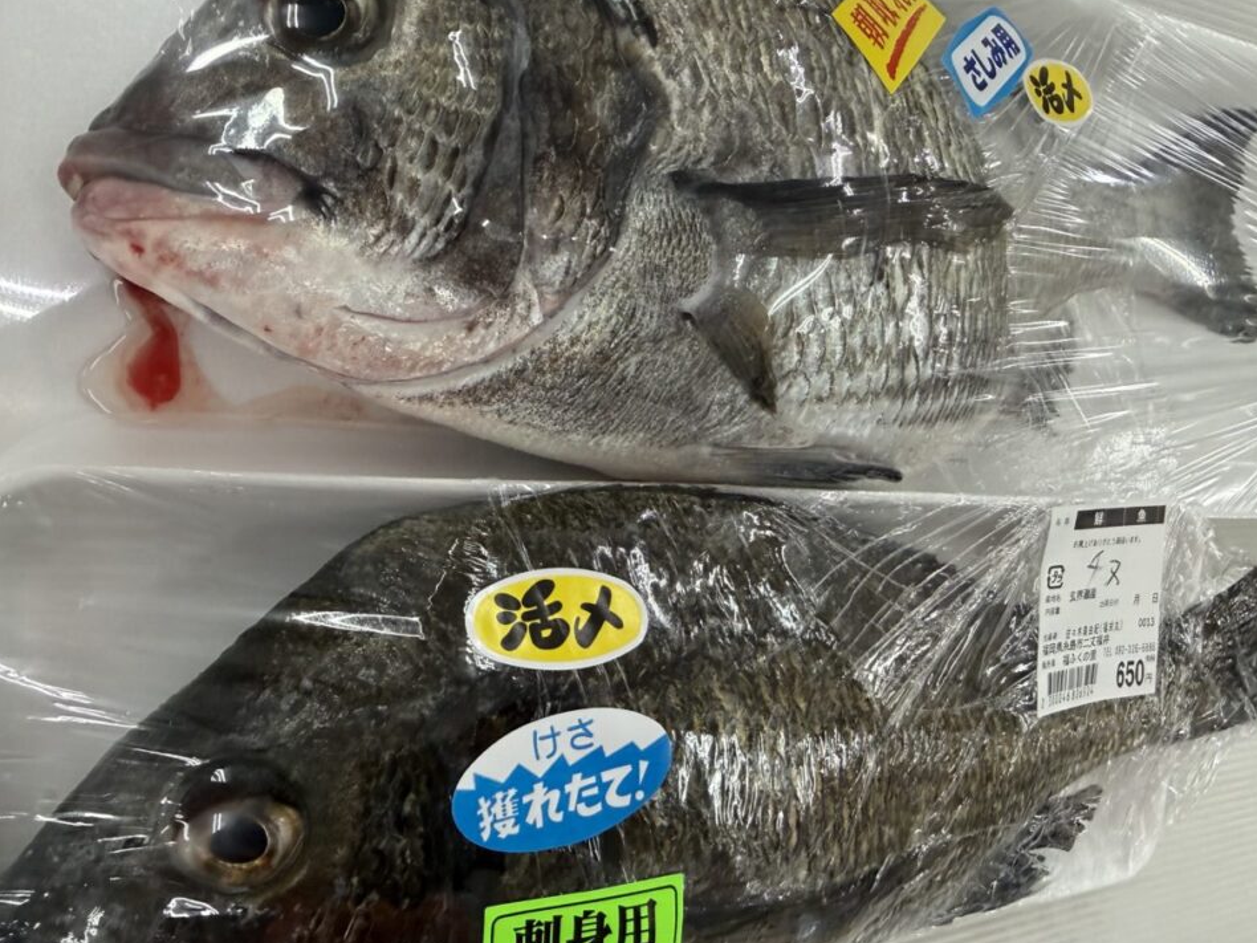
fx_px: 980
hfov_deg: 65.3
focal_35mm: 27
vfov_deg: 51.3
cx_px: 600
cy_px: 505
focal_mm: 2.22
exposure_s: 1/120
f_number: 2.2
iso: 200
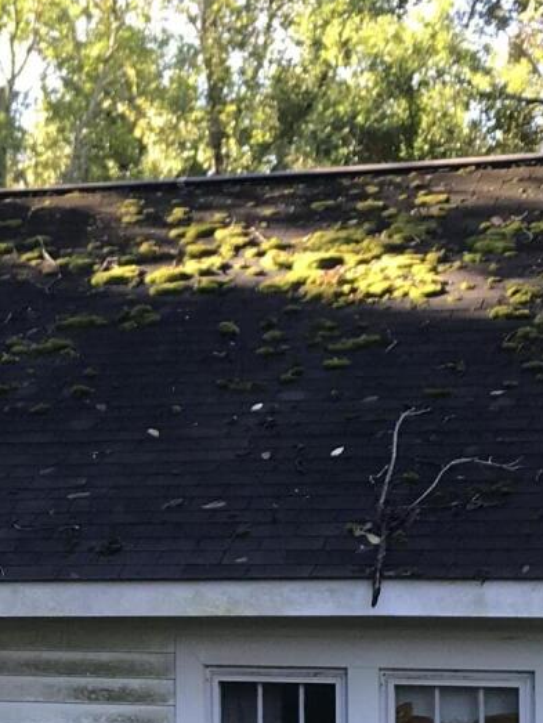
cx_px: 106
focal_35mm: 107
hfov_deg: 13.8
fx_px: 2235
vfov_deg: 18.1
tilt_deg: -2.3
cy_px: 630
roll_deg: +0.7
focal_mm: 3.99
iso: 20
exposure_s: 1/121
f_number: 1.8
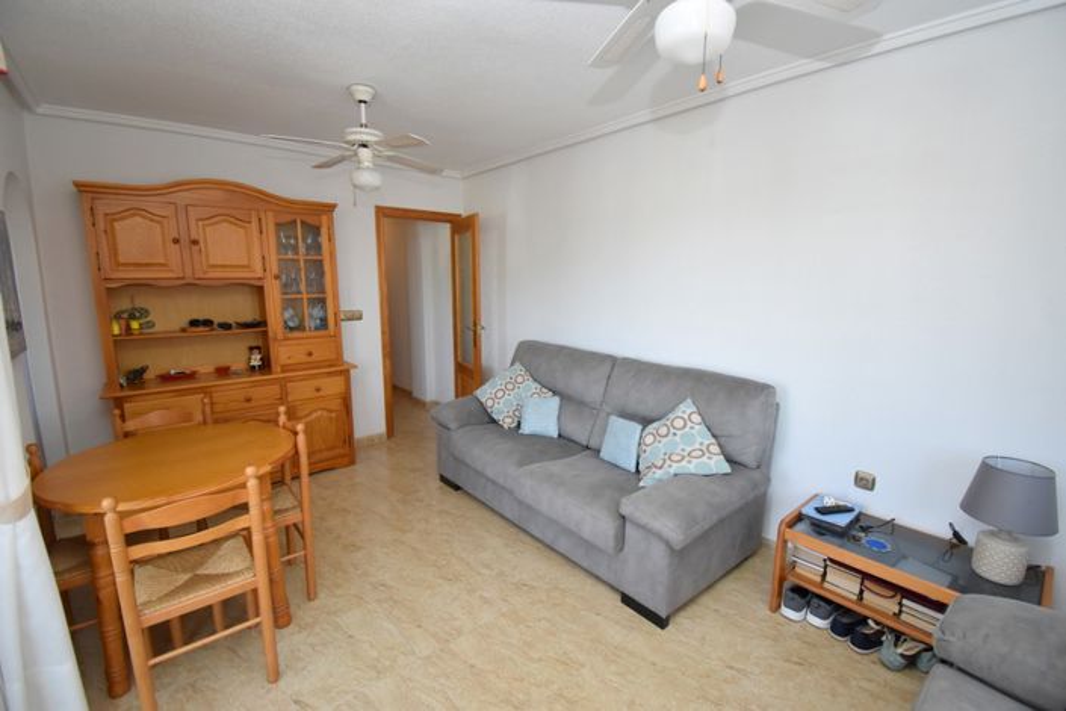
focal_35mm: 15
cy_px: 356
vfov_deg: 77.3
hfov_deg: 100.4
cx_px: 533
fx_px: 444
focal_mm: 10
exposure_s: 1/125
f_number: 4.5
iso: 800
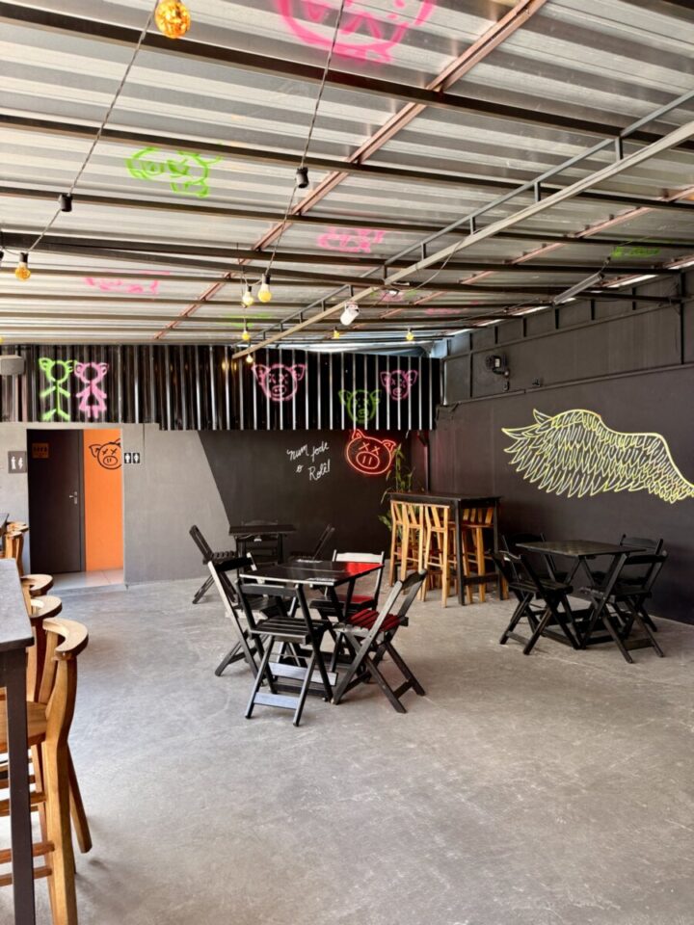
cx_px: 347
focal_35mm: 24
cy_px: 462
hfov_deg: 56.8
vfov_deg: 71.6
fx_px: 642
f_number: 1.78
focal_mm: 6.76
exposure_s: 1/120
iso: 125
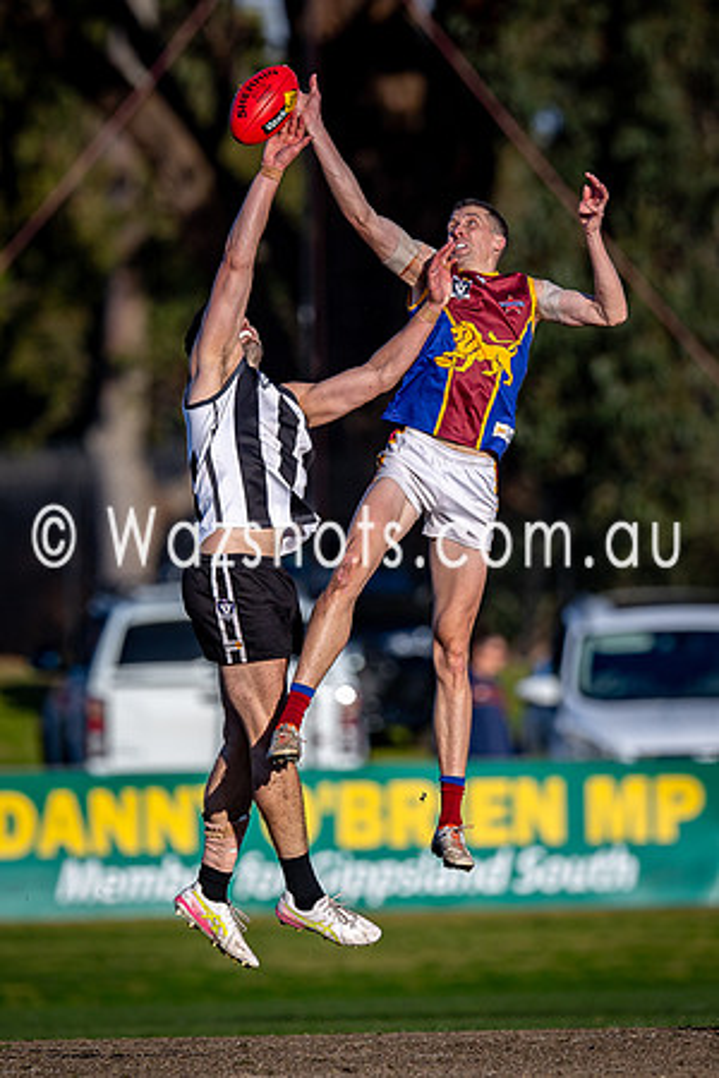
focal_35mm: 914
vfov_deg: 2.3
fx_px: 27381
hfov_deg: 1.5
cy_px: 504
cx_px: 387
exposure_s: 1/1600
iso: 125
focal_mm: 500
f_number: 4
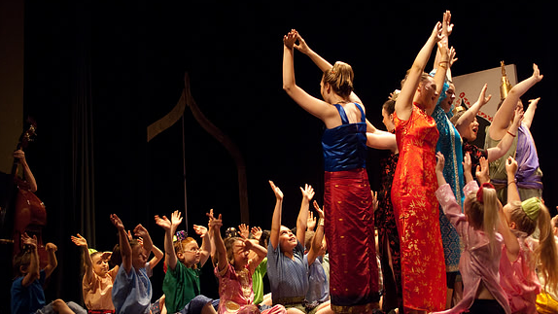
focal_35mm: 54
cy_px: 168
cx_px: 280
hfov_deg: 38.5
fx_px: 799
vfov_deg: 22.2
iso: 1000
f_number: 2.8
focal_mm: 34
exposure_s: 1/125
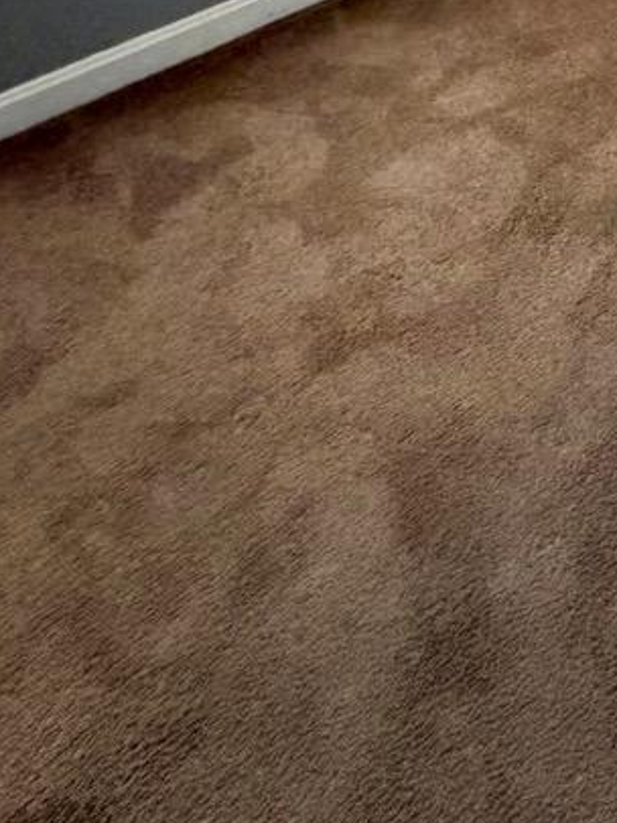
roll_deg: +0.0
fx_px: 1261
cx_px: 956
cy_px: -497
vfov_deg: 24.8
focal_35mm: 53
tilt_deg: -10.8
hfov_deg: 22.1
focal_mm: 2.22
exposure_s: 1/120
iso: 250
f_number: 2.2
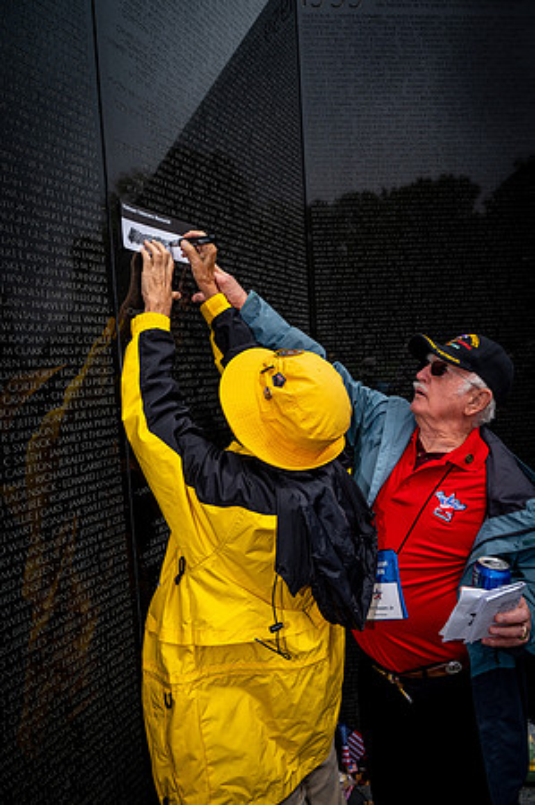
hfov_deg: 53.0
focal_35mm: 24
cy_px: 402
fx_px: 536
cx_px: 268
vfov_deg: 73.8
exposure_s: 1/640
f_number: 8
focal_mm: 24
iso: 280
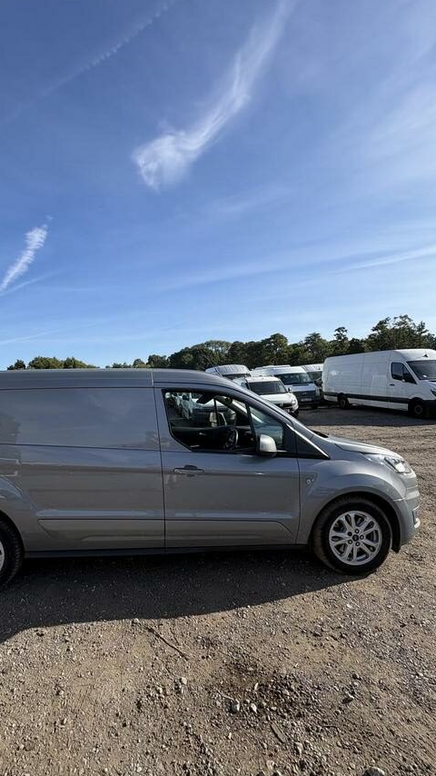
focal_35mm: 16
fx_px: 329
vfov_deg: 99.4
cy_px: 386
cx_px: 161
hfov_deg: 66.0
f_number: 2.2
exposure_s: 1/1449
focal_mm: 2.22
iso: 50
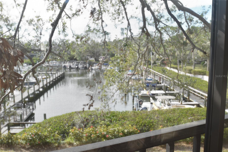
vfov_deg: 36.9
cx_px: 114
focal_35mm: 36
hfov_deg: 53.1
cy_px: 76
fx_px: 228
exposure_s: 1/250
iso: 200
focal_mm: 24
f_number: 6.3
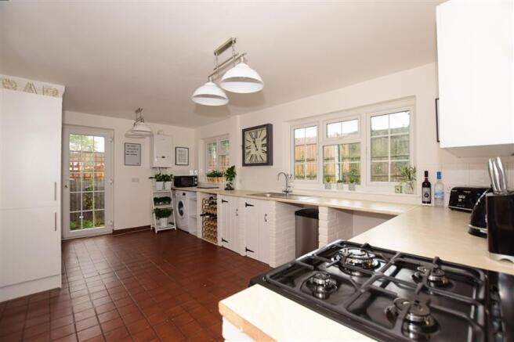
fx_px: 214
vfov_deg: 77.3
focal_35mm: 15
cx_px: 257
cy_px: 171
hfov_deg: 100.4
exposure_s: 1/60
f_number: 4.5
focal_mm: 10
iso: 200
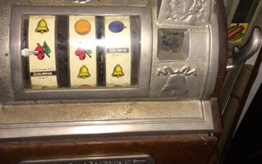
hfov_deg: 47.2
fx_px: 300
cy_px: 35
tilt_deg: -41.8
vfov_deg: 29.9
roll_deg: -6.2
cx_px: 136
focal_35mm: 42
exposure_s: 1/30
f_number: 2.2
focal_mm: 4.15
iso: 40
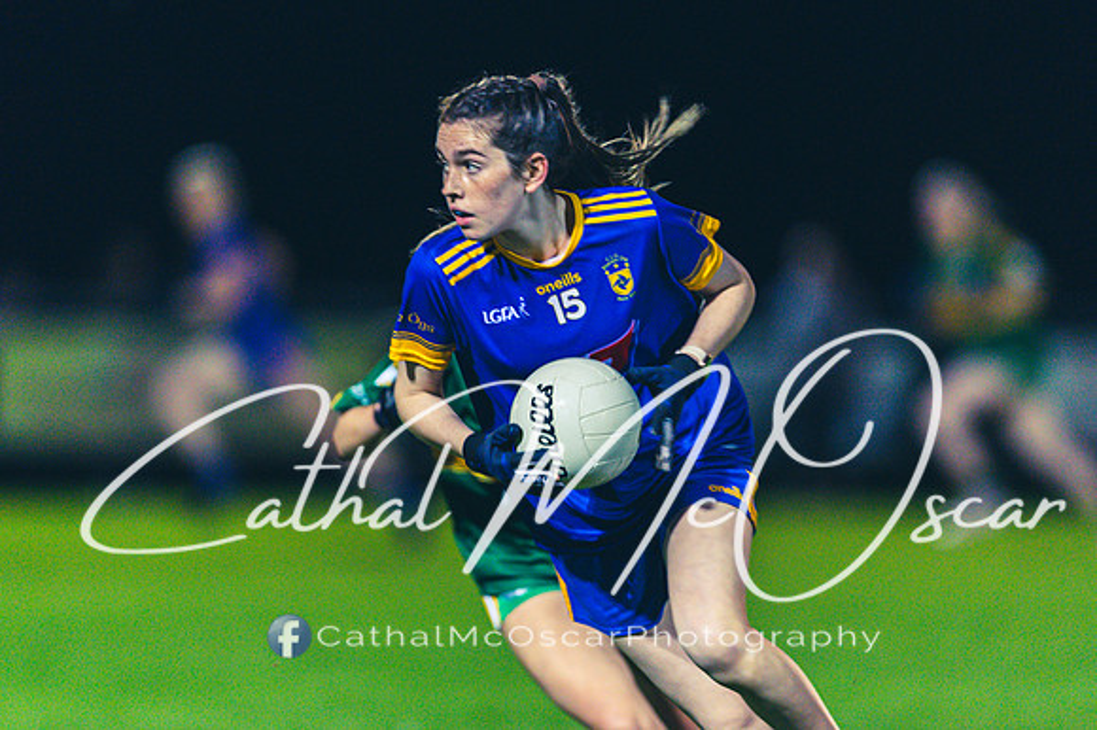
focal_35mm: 451
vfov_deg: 3.0
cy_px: 334
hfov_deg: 4.6
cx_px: 565
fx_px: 13748
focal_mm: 400
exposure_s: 1/500
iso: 5000
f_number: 2.8
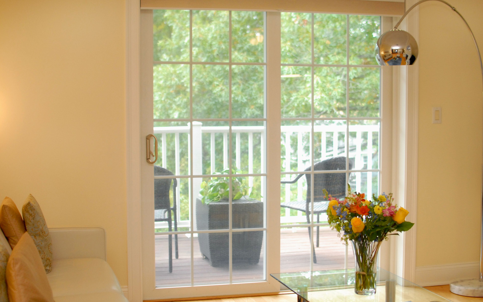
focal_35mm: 55
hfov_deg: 37.2
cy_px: 163
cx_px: 242
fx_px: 718
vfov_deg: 23.7
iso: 800
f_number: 2.5
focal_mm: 35
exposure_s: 1/400
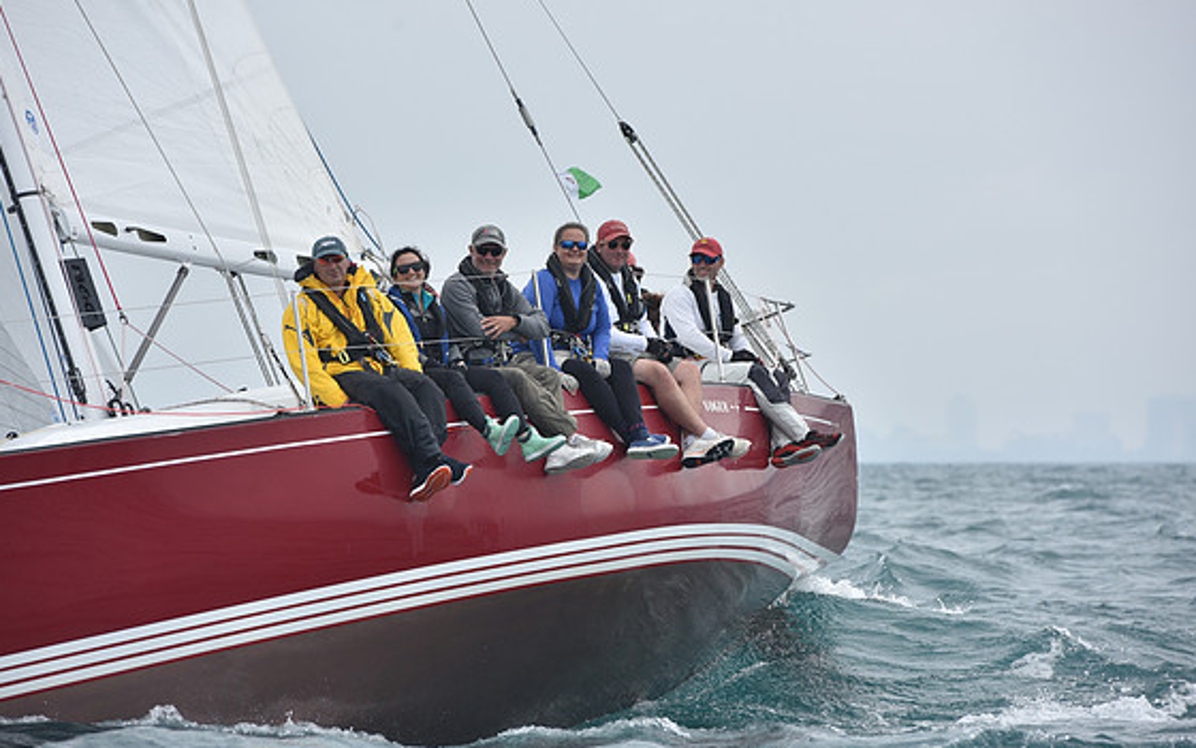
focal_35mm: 211
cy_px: 373
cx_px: 594
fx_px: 6878
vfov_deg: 6.2
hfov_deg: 9.9
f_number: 7.1
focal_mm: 200
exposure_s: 1/800
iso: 250
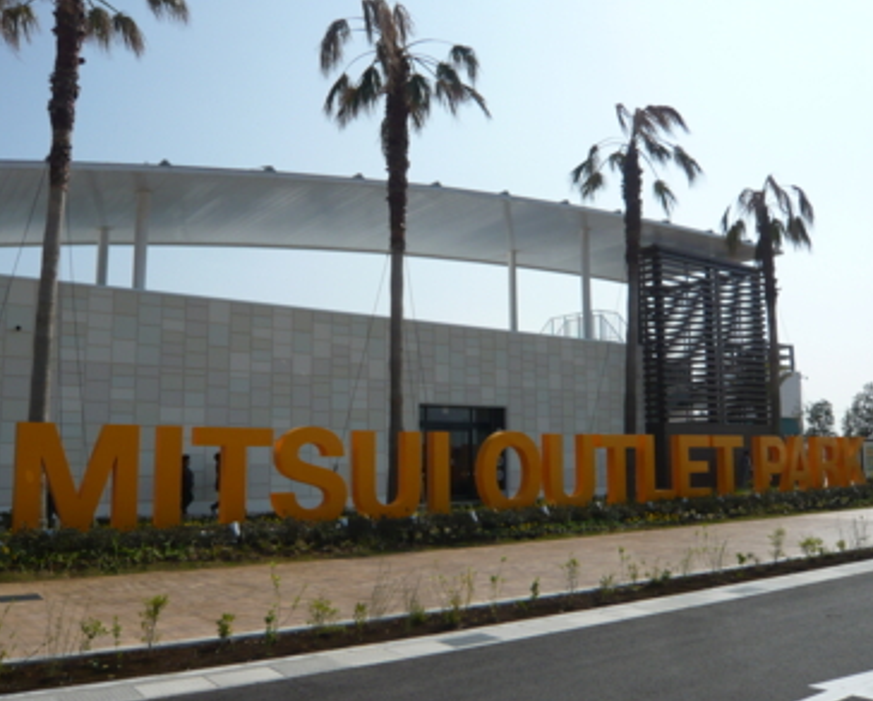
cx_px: 420
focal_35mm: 30
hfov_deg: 58.7
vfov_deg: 48.6
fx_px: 776
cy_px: 355
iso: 100
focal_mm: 4.6
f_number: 8
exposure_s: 1/320
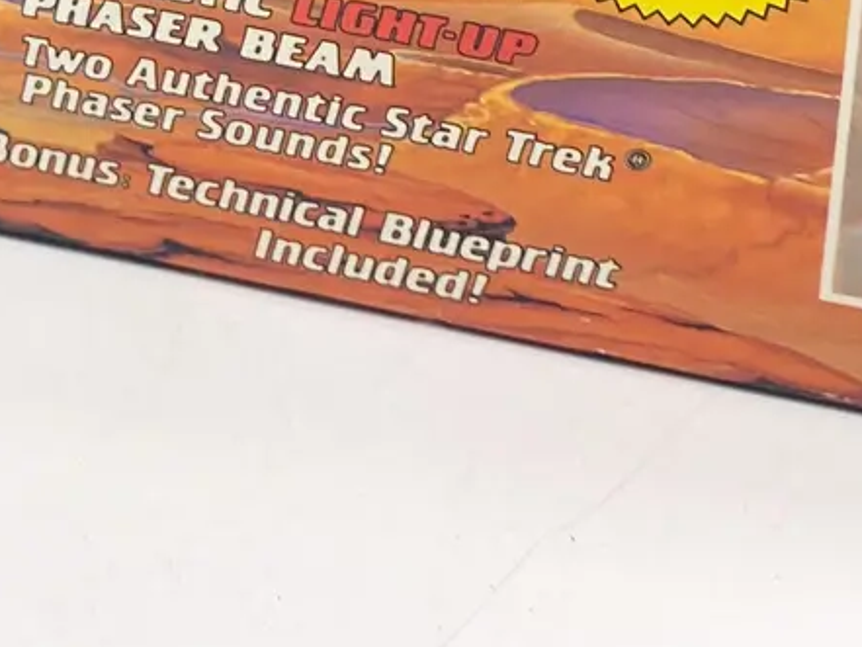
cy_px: -532
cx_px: 131
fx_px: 2939
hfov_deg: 16.5
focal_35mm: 118
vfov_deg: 11.6
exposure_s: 1/125
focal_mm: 4.25
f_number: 1.8
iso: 32
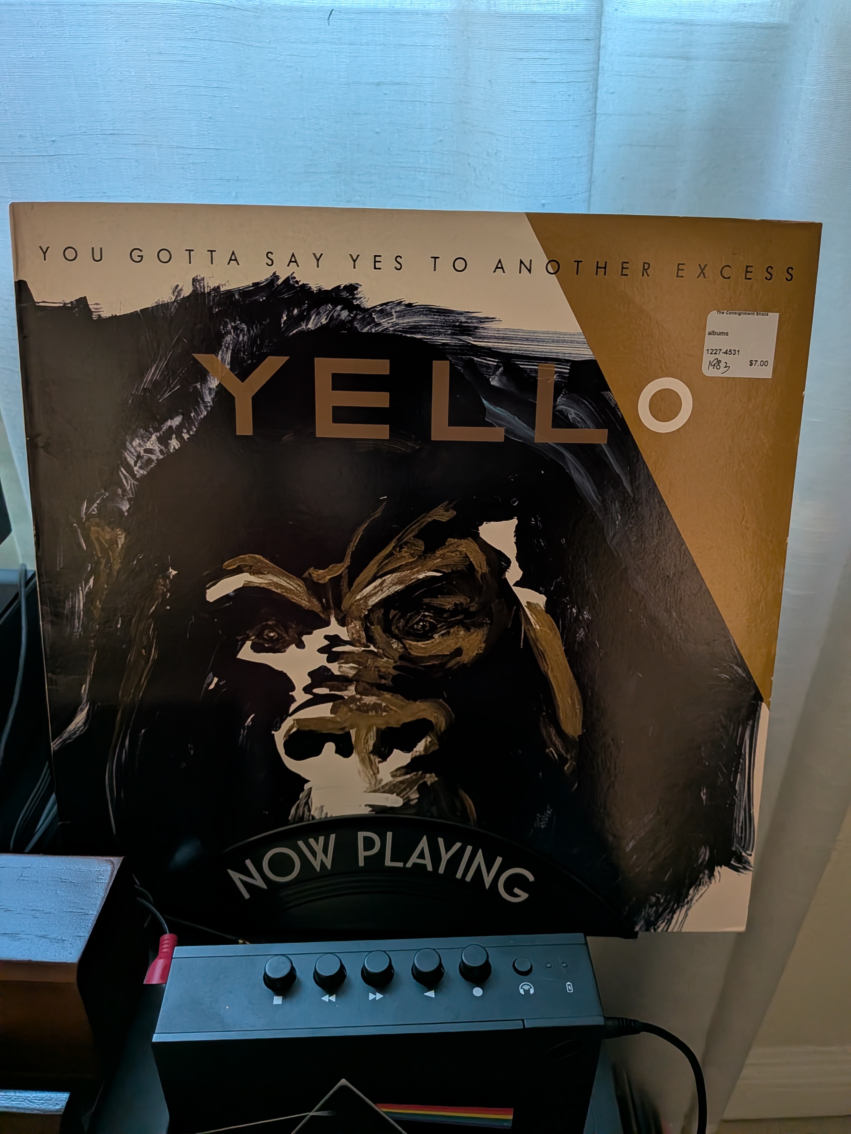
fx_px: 787
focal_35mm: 24
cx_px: 426
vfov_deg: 71.6
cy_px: 567
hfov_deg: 56.8
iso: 333
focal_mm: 4.53
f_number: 1.7
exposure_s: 1/24
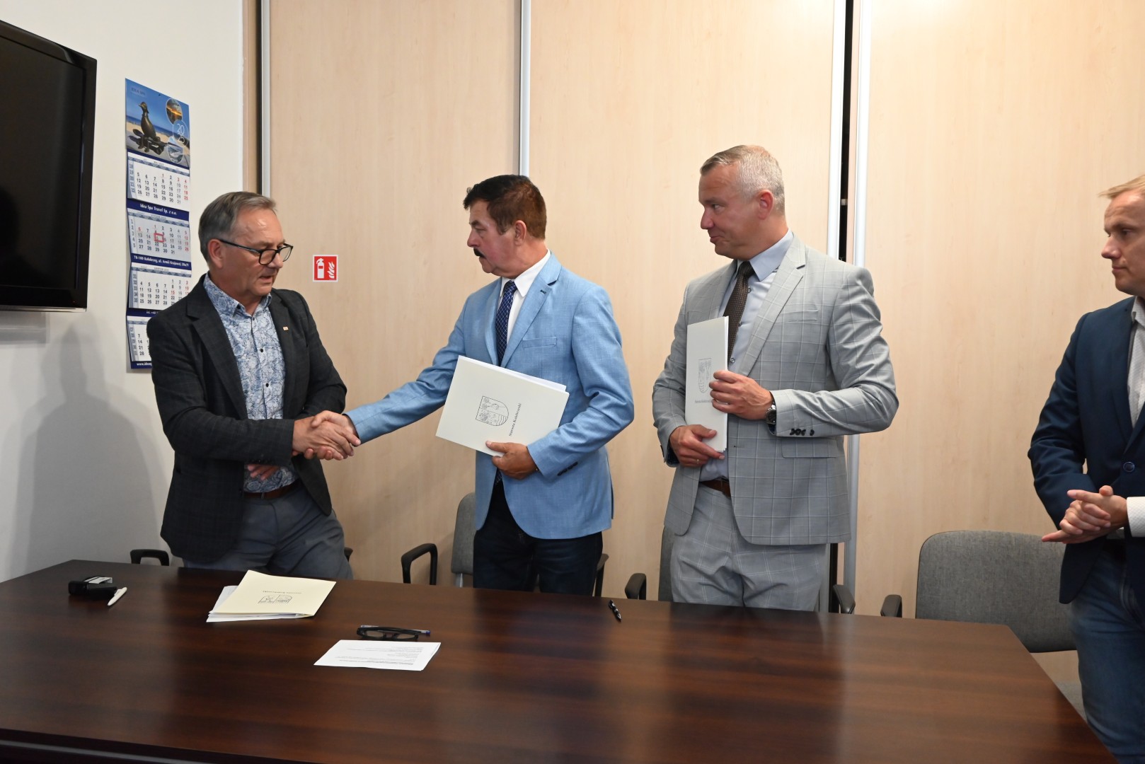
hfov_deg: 61.1
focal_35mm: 30
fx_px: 970
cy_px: 382
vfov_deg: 43.0
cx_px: 572
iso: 3200
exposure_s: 1/125
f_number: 4.8
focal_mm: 30.5
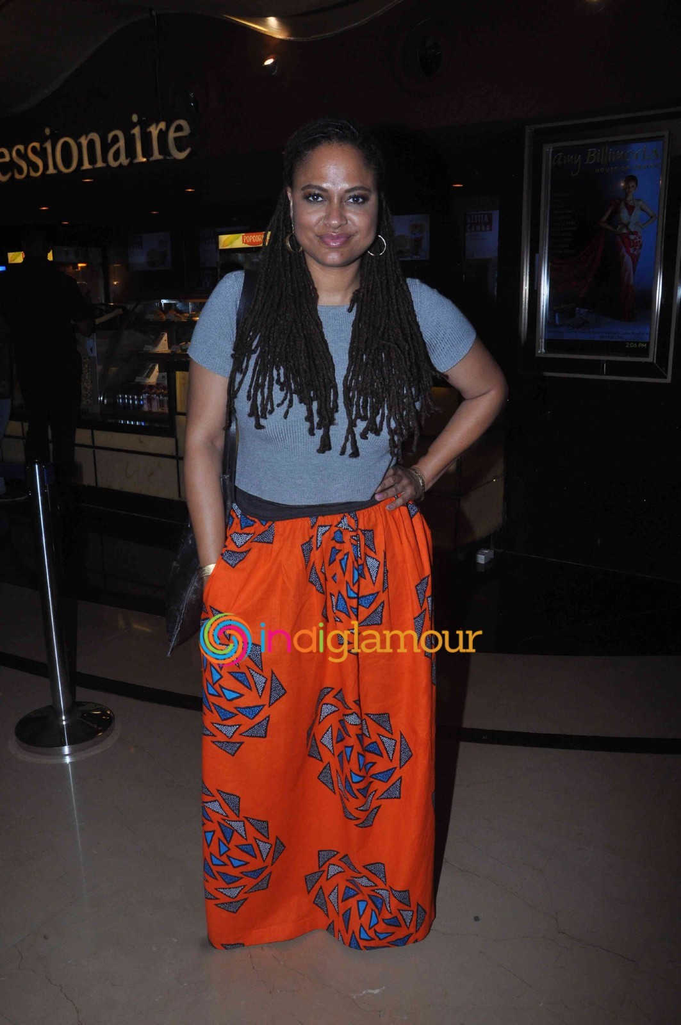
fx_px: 896
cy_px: 512
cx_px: 340
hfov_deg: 41.6
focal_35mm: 32
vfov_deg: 59.5
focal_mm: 21
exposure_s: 1/250
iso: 640
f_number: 11
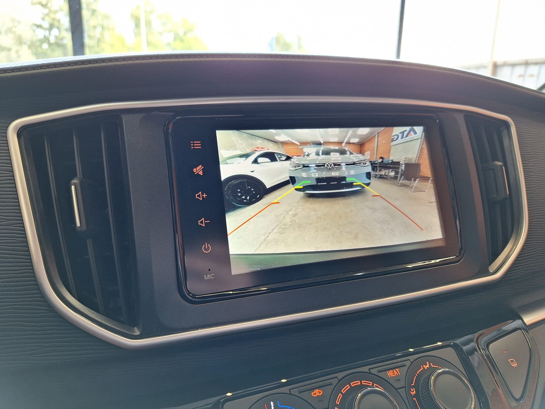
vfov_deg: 58.9
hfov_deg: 73.9
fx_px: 362
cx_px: 272
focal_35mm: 23
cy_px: 204
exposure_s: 1/50
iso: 50
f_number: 1.8
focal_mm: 5.54
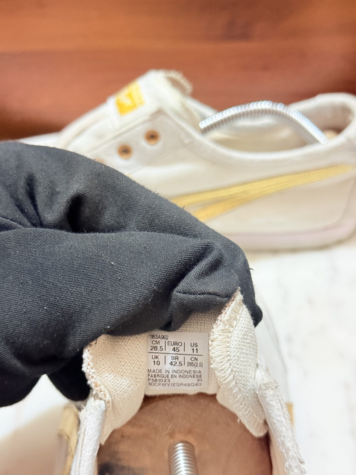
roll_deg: +1.7
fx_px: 658
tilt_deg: -35.6
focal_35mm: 48
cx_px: 178
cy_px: 238
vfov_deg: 39.7
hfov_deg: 30.3
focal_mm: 6.76
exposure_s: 1/33
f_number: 1.78
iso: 400
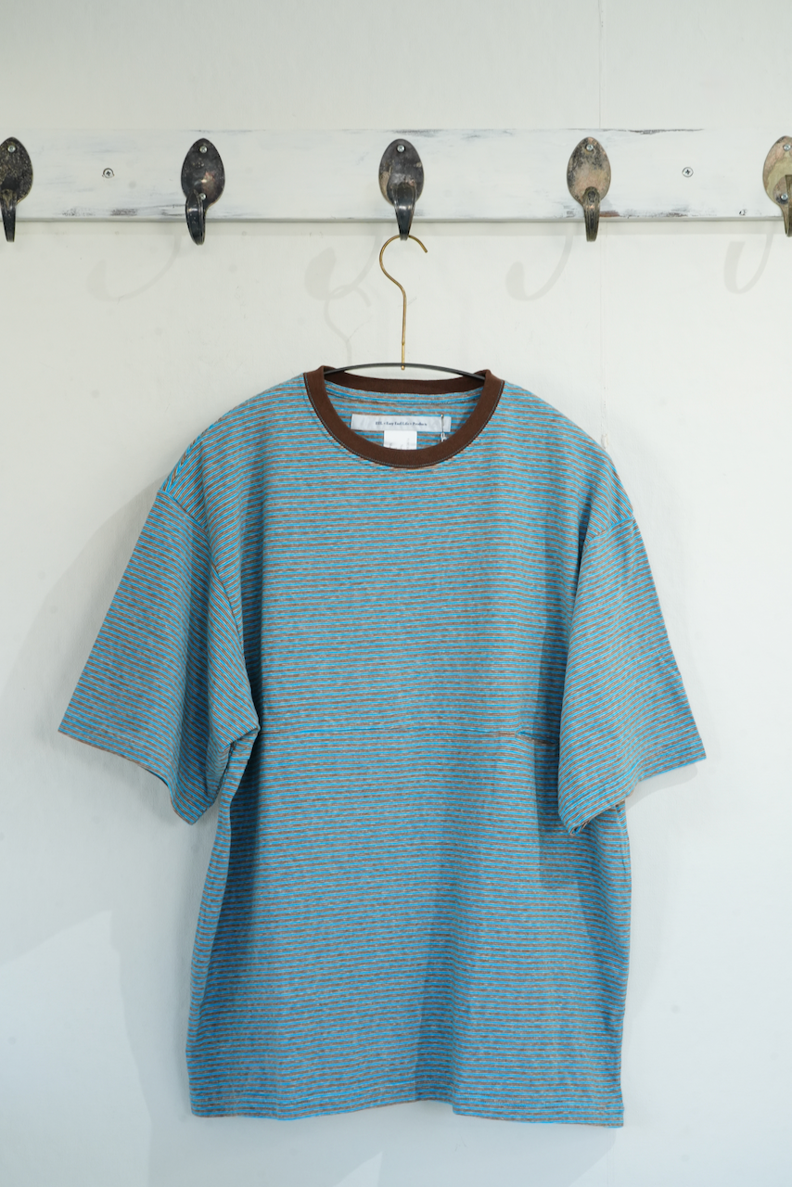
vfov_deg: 33.9
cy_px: 594
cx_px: 396
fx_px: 1946
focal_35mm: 59
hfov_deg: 23.0
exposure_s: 1/30
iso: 1600
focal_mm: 59
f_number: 13
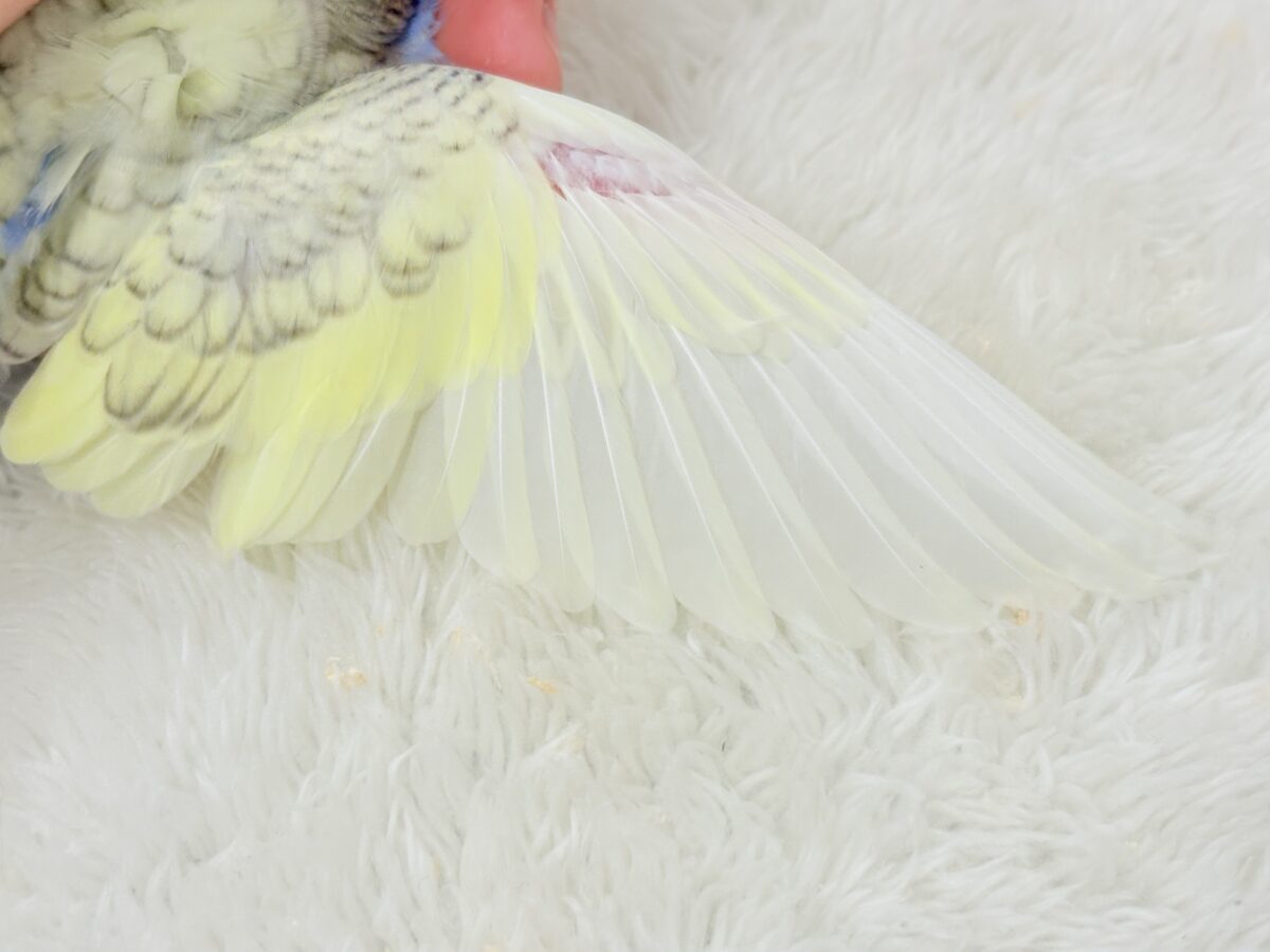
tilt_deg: -51.6
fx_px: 1908
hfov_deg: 36.8
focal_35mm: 52
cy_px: 476
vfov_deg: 28.0
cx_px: 635
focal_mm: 5.96
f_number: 1.6
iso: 50
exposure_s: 1/100
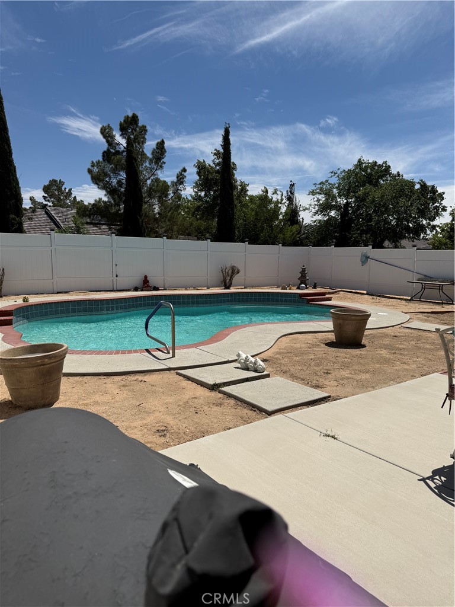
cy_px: 304
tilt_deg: -5.7
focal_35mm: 24
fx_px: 421
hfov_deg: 56.8
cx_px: 228
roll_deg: -1.1
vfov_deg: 71.6
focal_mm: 6.76
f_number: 1.78
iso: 80
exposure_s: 1/11905
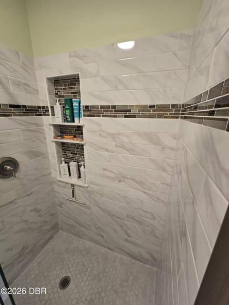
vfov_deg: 106.2
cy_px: 152
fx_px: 115
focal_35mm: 13
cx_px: 114
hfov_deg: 89.9
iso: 160
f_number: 2.2
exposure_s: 1/60
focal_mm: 2.2
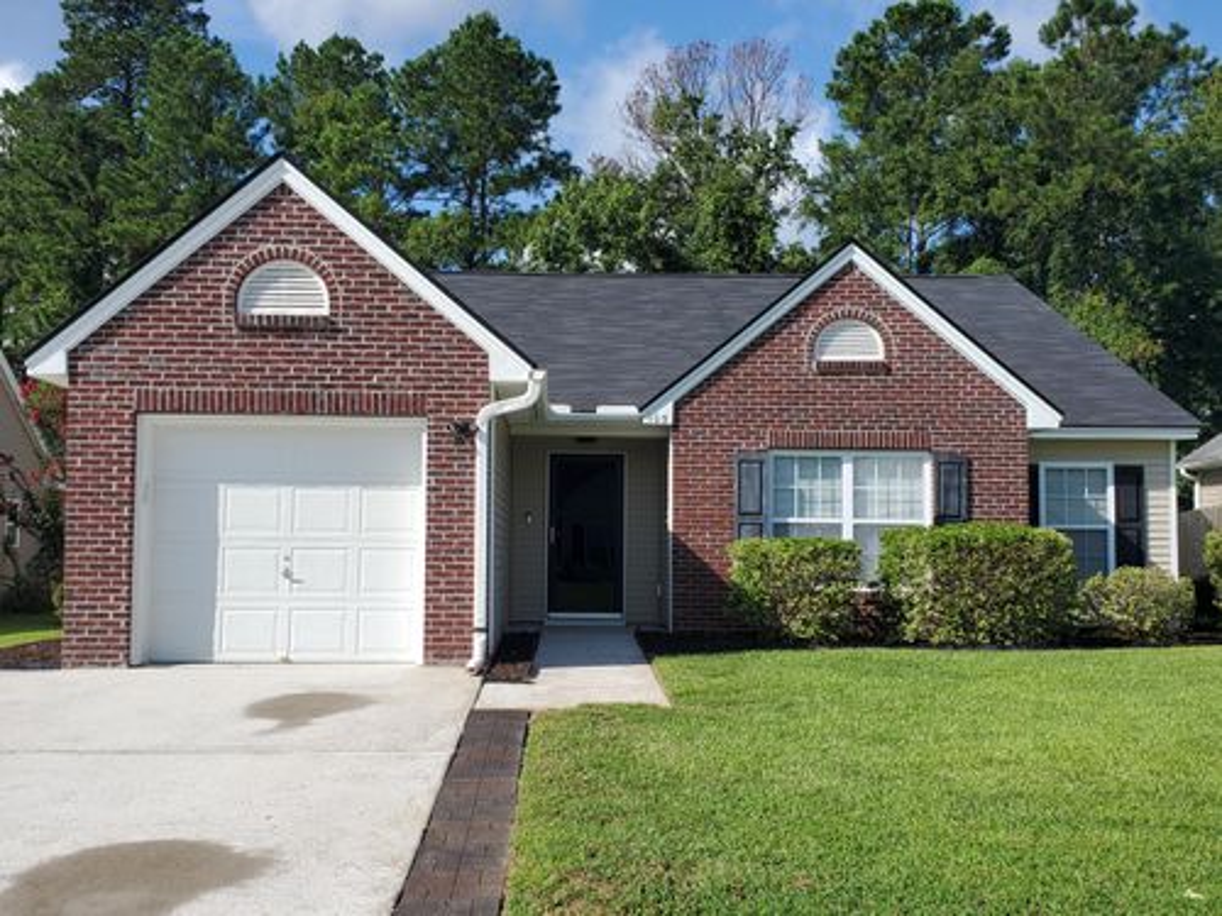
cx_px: 611
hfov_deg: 67.3
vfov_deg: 53.1
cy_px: 458
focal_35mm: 26
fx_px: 918
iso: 50
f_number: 2.4
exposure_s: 1/1540
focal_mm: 4.3
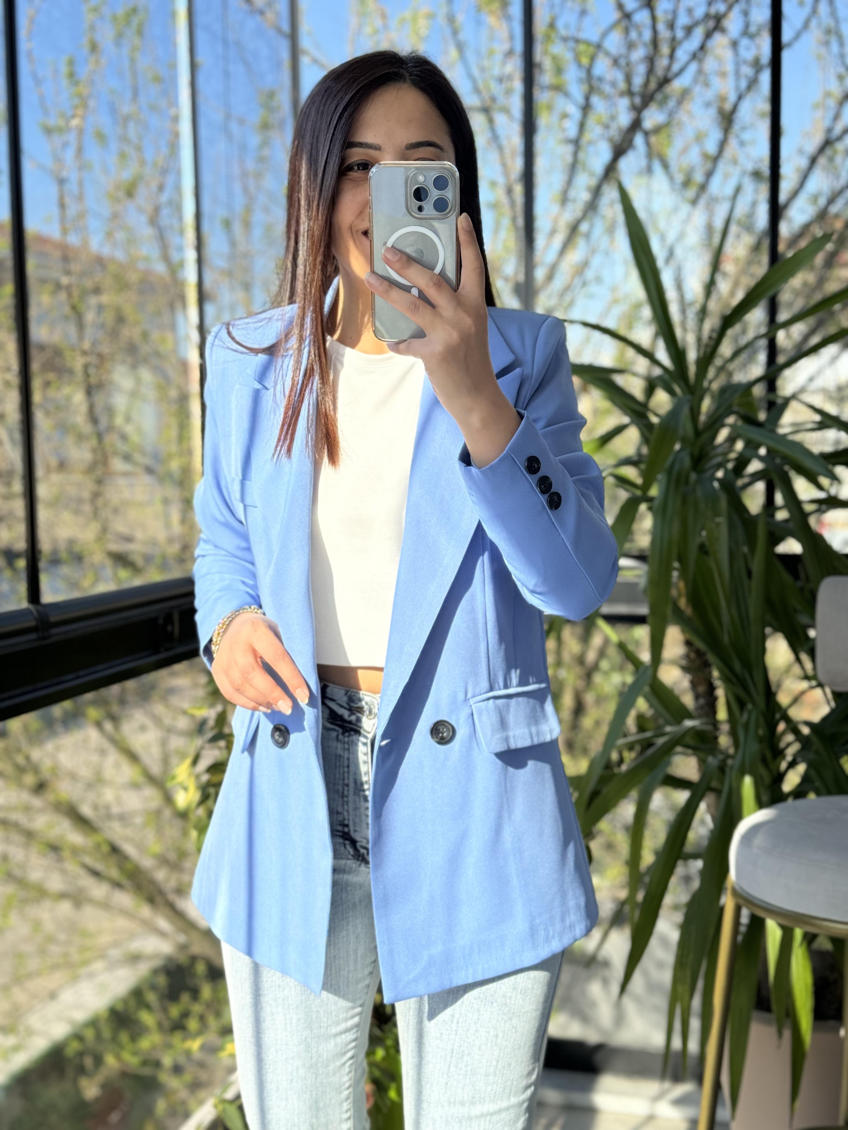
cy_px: 565
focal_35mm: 48
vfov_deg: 39.7
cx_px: 424
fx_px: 1568
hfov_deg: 30.3
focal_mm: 6.86
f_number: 1.78
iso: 64
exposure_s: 1/527
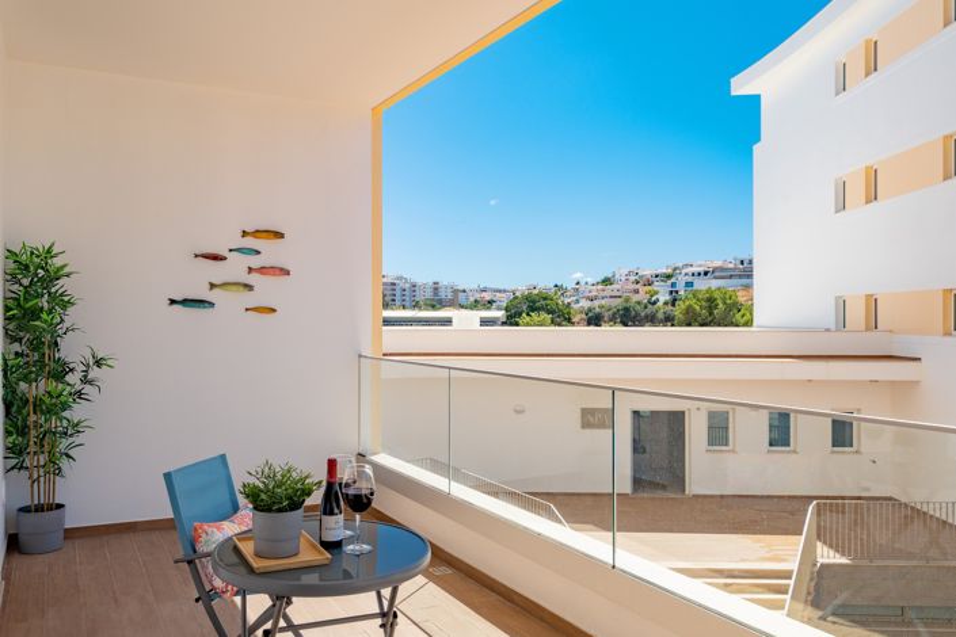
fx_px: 637
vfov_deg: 53.1
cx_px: 478
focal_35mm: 24
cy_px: 318
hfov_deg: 73.7
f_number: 9
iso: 200
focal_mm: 24
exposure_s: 1/200
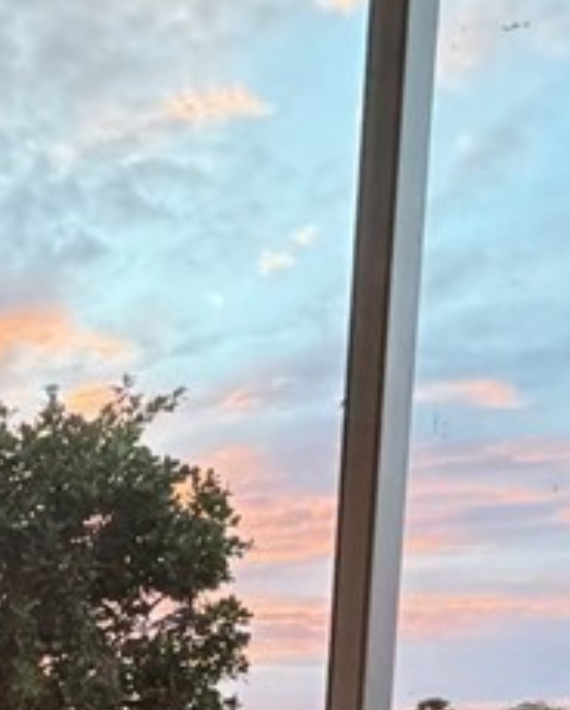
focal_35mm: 61
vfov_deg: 26.4
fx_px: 1283
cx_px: -198
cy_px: 915
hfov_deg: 22.1
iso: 1000
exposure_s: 1/60
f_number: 2.2
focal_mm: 2.22
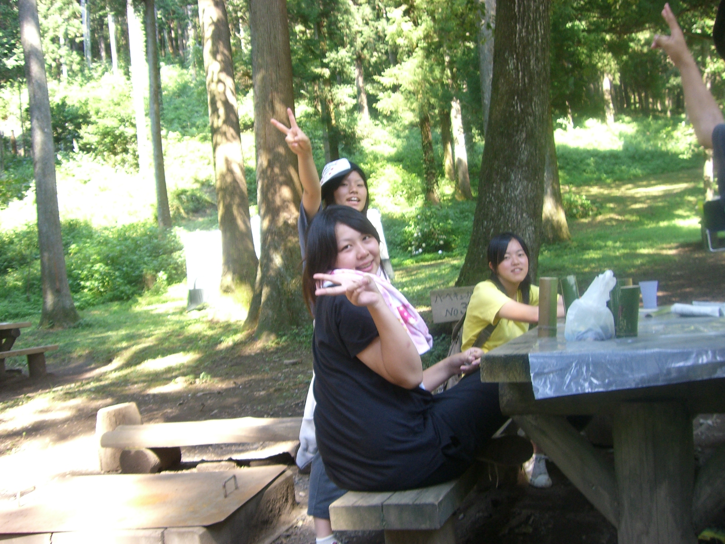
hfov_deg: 49.0
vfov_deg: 37.7
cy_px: 272
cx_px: 362
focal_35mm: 38
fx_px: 796
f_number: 2.7
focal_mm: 6.2
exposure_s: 1/80
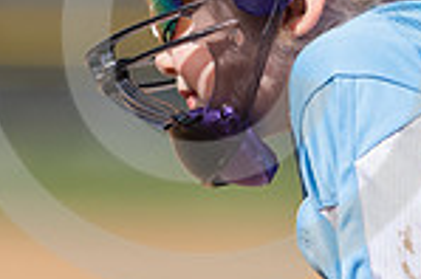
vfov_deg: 1.8
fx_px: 9100
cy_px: 137
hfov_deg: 2.7
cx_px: 175
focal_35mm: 779
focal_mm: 200
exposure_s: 1/4000
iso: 200
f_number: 3.2
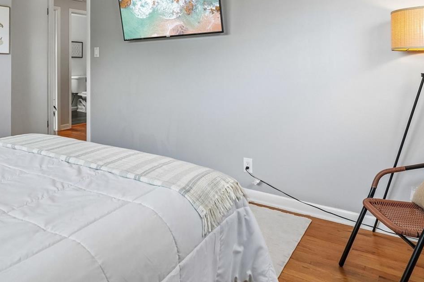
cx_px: 151
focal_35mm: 28
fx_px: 328
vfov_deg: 45.0
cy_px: 70
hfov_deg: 64.5
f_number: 8
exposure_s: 1/30
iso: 320
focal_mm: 11
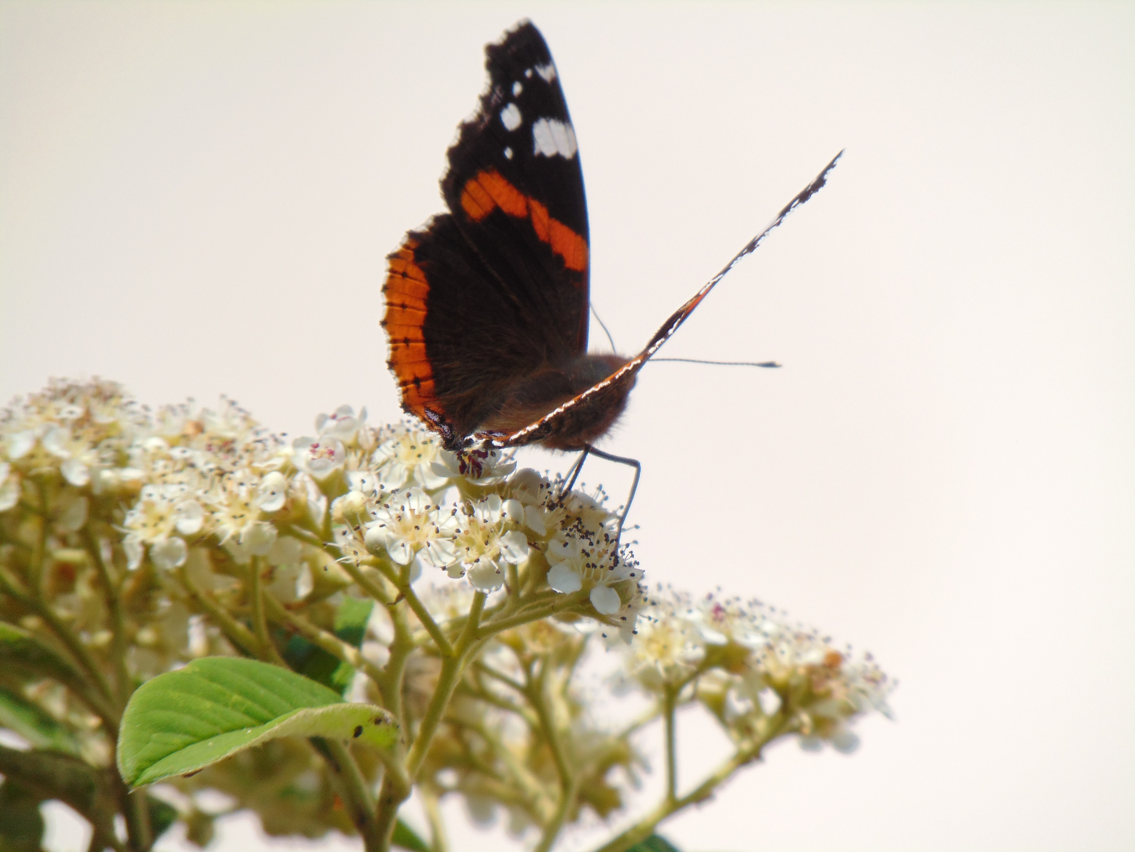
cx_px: 568
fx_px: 28723
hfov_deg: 2.3
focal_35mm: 876
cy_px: 426
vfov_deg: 1.7
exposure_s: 1/800
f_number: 5.9
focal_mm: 157.1
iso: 80
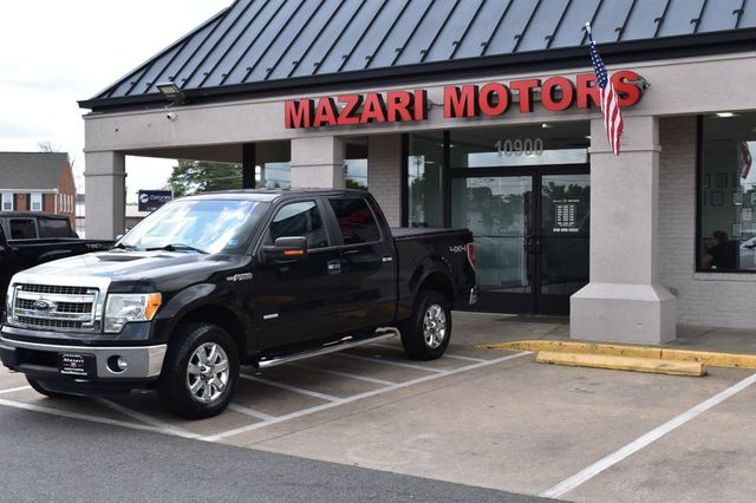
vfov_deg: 28.9
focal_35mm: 46
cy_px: 252
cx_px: 378
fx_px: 976
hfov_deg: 42.3
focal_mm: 31
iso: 400
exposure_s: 1/320
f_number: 10
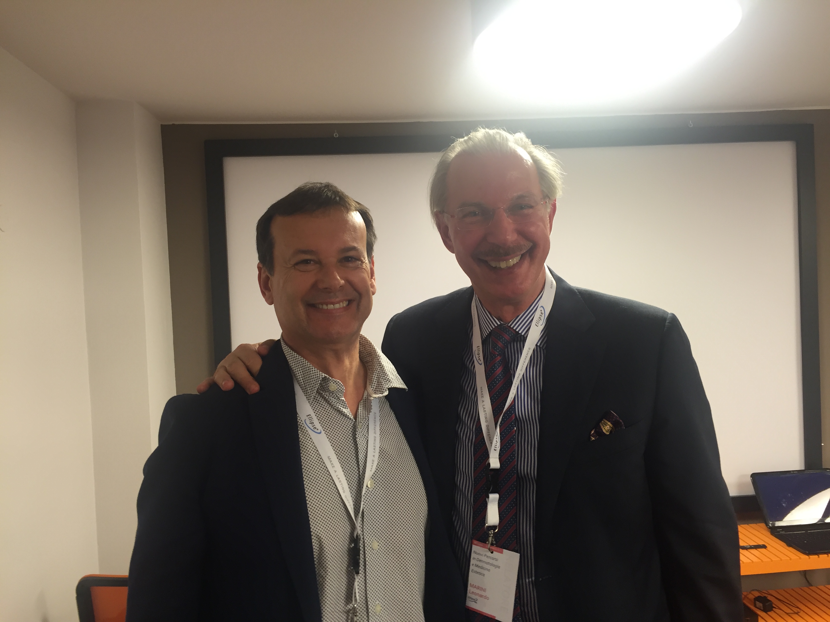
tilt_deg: -3.0
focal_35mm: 29
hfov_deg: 61.7
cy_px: 311
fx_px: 695
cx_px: 415
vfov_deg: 48.2
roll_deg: +0.6
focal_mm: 4.15
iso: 80
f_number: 2.2
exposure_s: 1/33
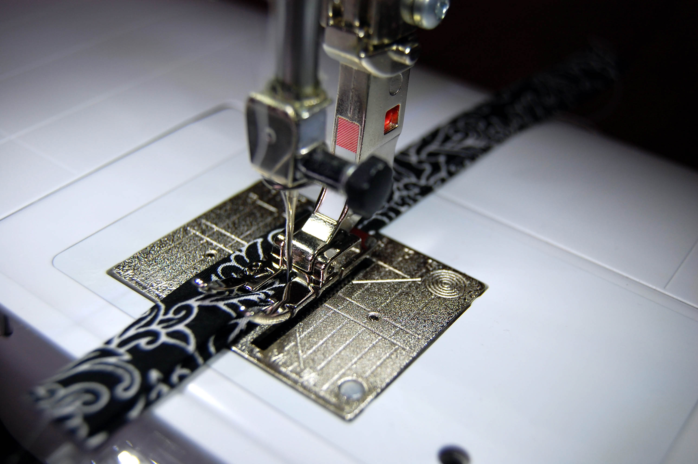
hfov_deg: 42.4
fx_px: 901
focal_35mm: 46
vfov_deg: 28.9
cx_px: 349
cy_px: 232
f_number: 5
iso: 200
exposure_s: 1/100
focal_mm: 31
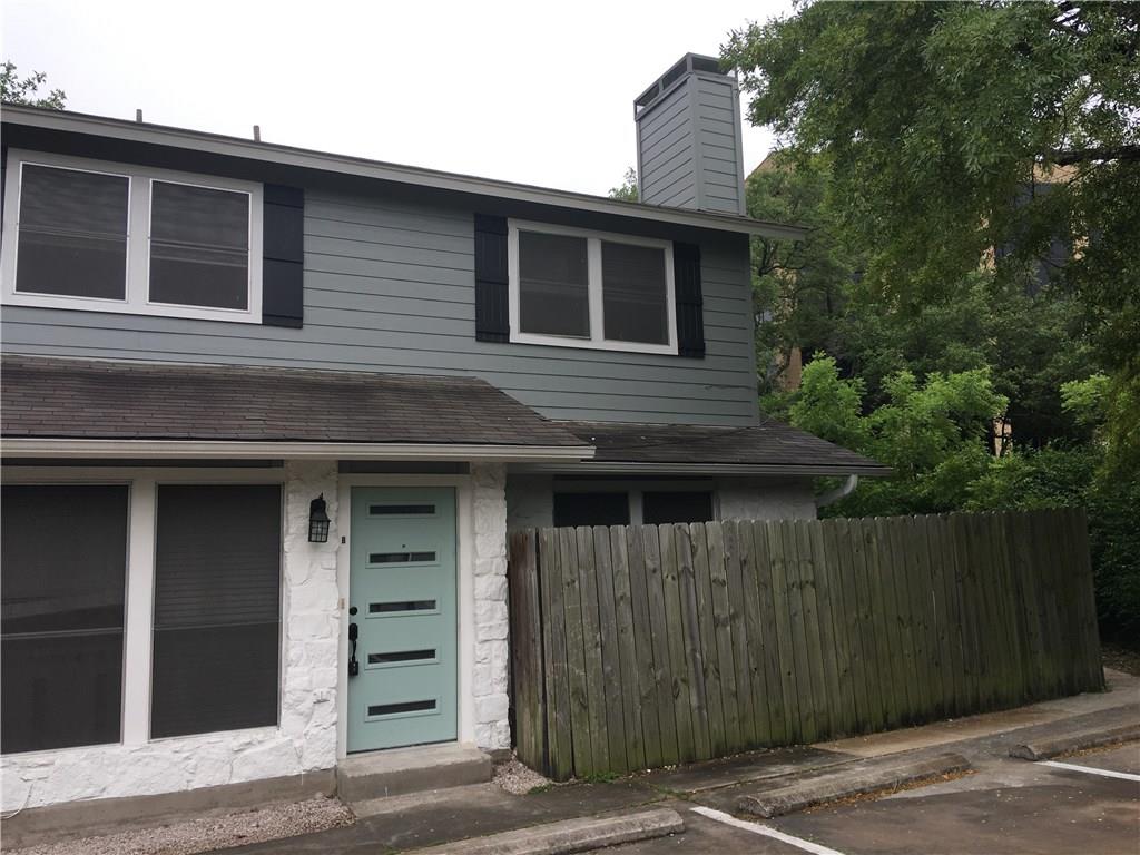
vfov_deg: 48.2
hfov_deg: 61.7
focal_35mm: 29
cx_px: 570
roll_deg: +2.6
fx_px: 955
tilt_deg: +9.3
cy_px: 428
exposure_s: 1/219
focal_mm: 4.15
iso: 25
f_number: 2.2
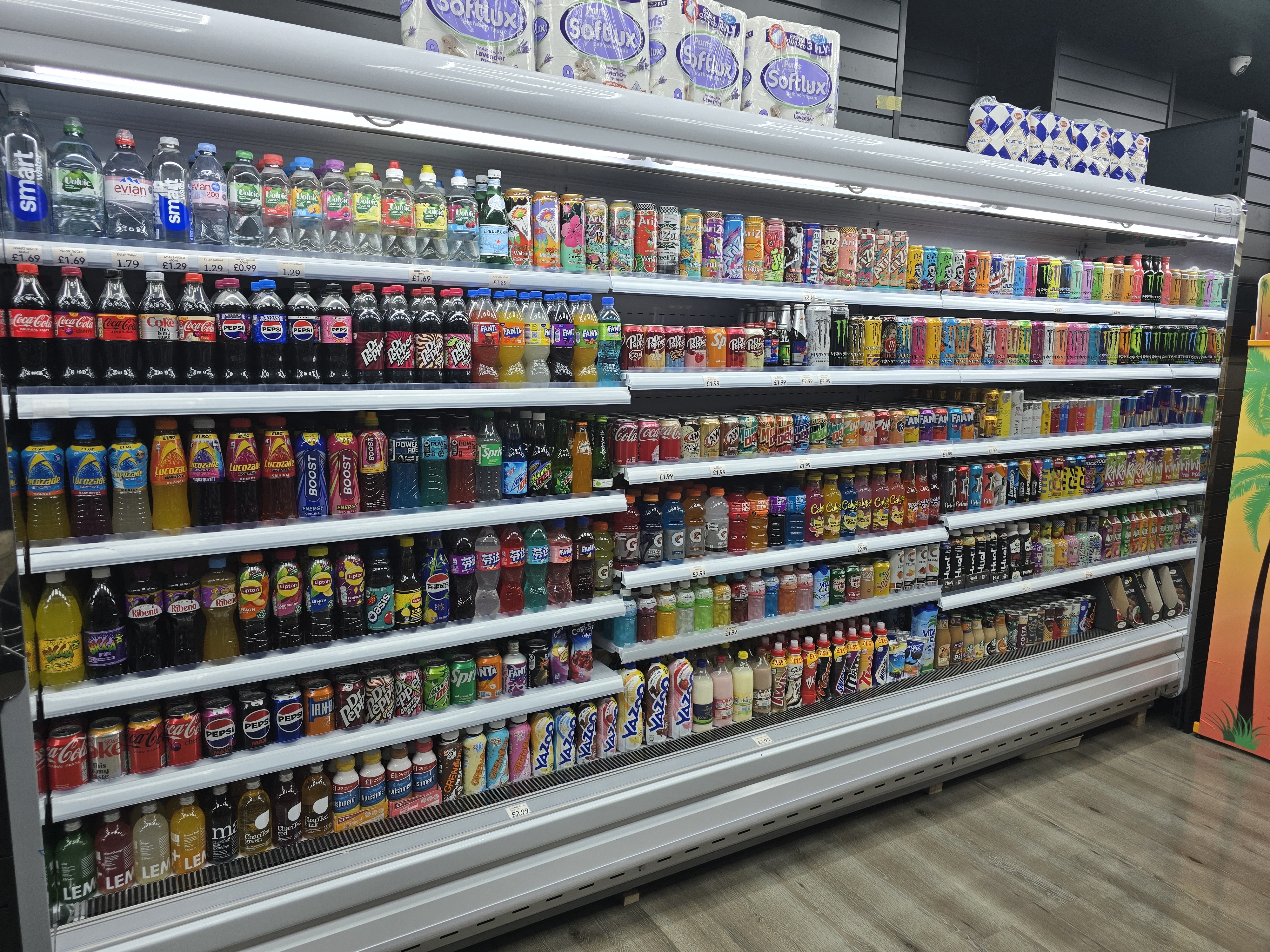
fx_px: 844
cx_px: 635
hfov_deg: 73.9
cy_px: 476
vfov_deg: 58.9
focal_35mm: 23
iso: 32
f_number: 1.7
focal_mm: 6.3
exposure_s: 1/100
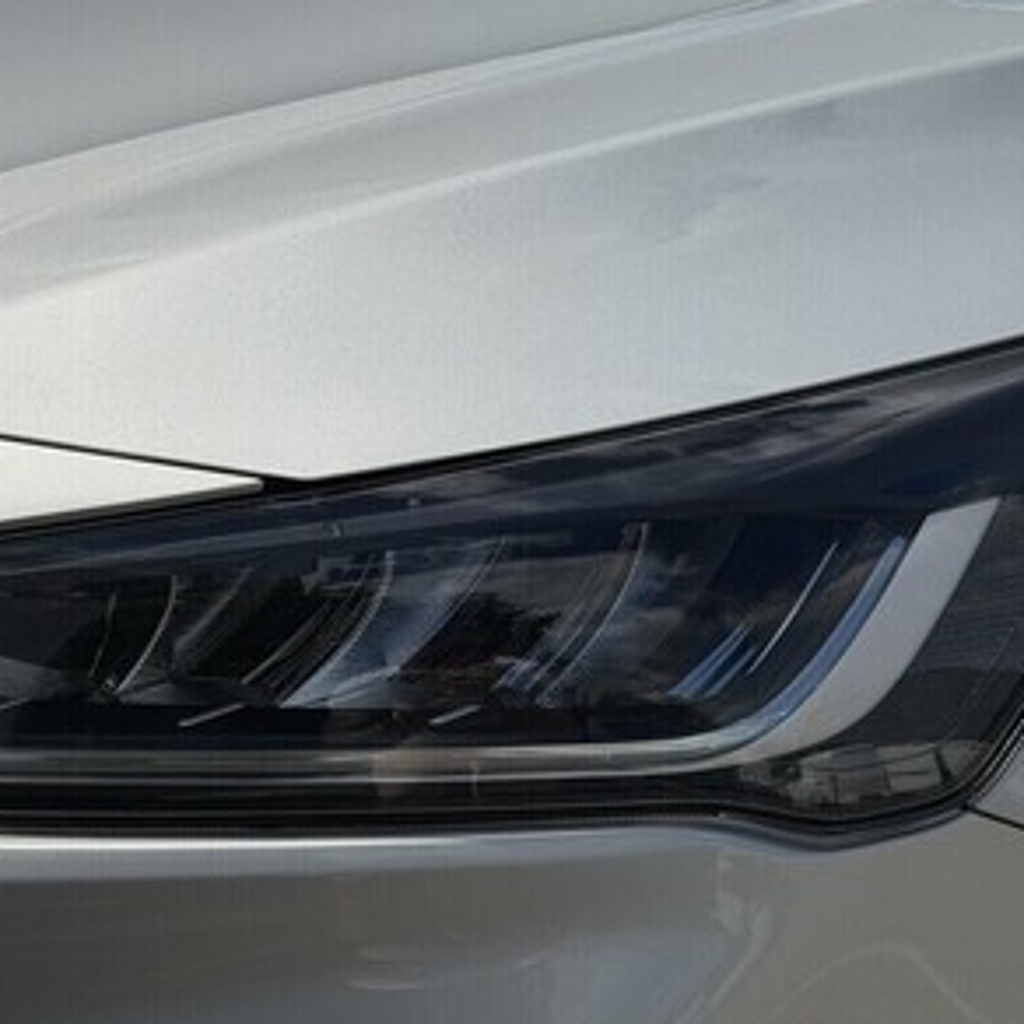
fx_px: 2677
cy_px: 622
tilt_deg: -13.5
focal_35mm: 80
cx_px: 379
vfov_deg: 21.6
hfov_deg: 21.6
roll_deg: +0.5
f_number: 1.78
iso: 80
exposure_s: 1/20408
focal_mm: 6.76
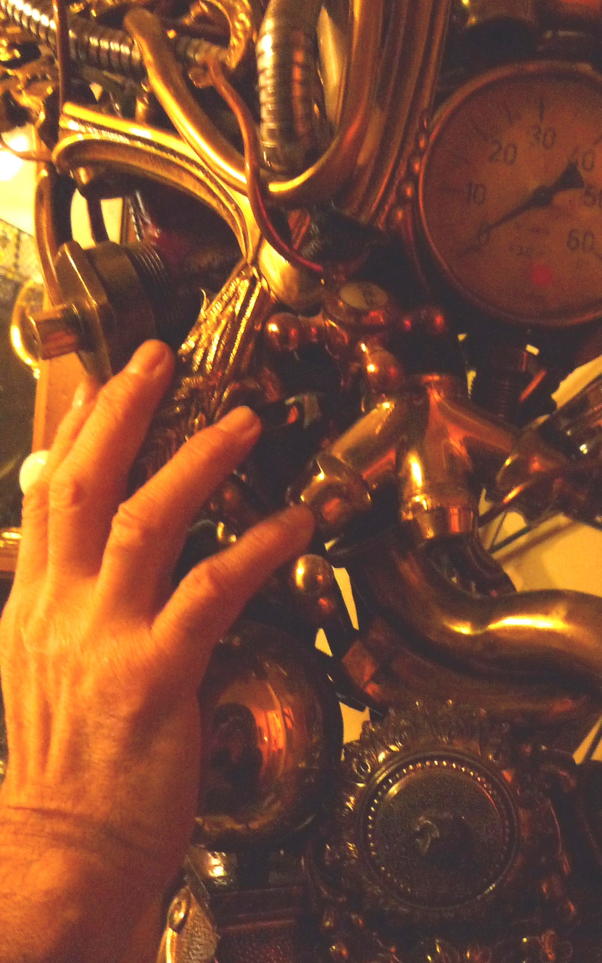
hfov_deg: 31.2
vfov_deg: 48.2
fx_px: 1076
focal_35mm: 41
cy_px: 484
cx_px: 341
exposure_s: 1/8
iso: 400
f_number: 2.9
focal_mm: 4.7
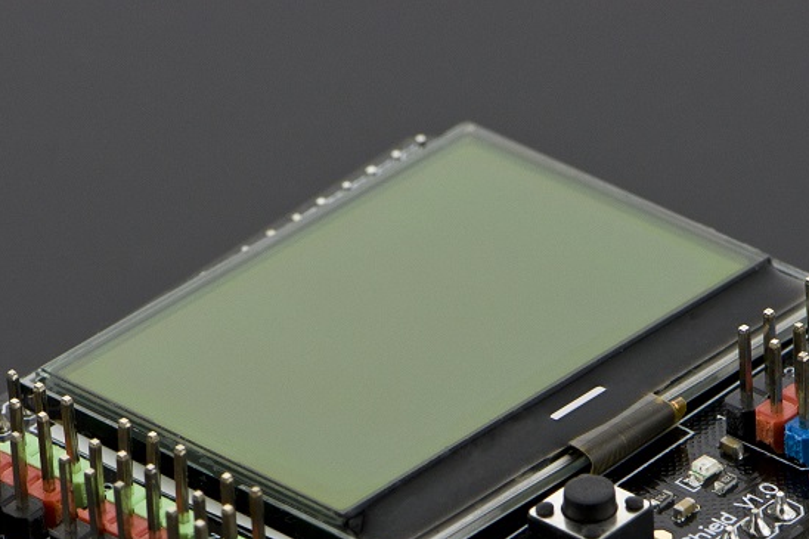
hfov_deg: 6.7
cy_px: 418
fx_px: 6918
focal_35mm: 308
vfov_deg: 4.5
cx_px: 459
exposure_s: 1/60
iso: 400
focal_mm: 105
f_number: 11
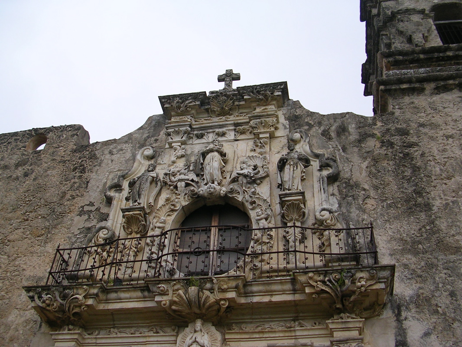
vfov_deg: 37.7
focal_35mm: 38
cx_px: 231
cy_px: 174
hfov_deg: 49.0
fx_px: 507
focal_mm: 5.8
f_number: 2.8
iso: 50
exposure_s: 1/153
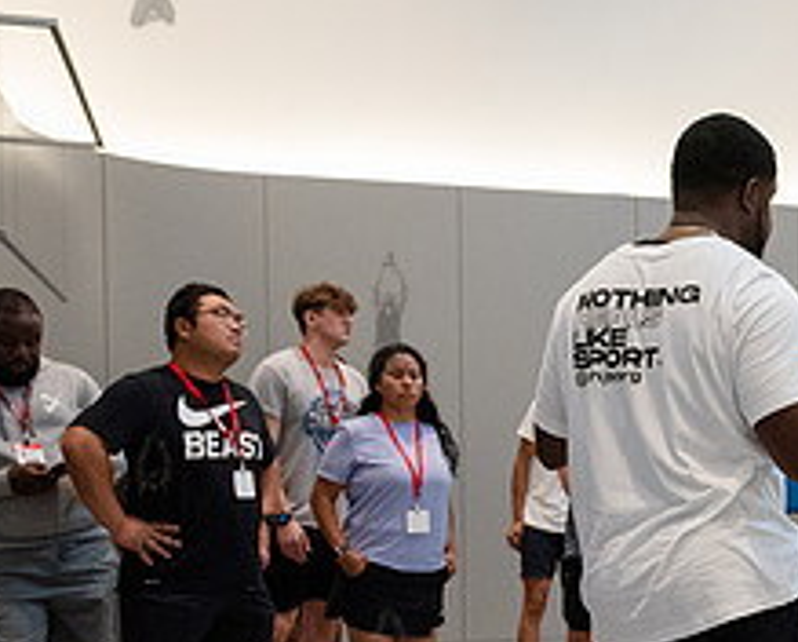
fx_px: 1491
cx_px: 822
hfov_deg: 28.0
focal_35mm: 63
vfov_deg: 24.0
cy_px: 492
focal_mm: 24
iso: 6400
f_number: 3.5
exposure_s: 1/250
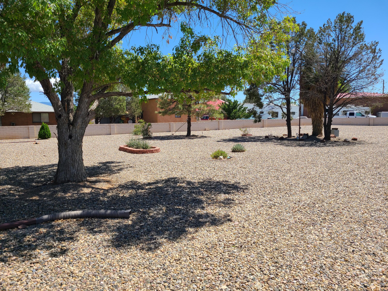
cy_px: 146
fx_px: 291
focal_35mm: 26
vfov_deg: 53.1
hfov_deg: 67.3
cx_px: 194
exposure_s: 1/1925
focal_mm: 5.4
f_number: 1.8
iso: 40
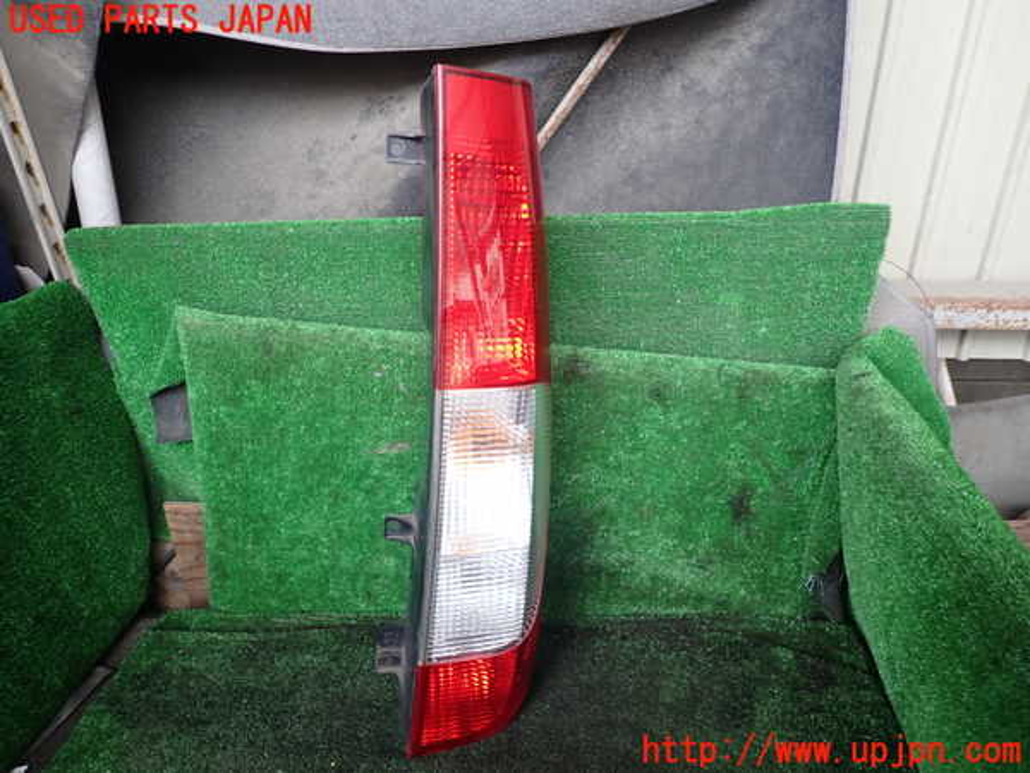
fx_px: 744
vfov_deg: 54.9
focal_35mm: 25
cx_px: 515
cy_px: 386
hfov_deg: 69.4
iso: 100
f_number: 2
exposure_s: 1/80
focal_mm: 4.5
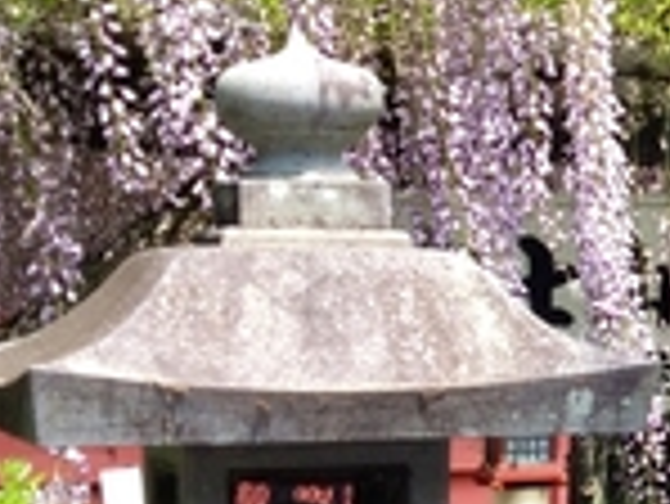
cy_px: 238
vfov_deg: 9.9
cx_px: 1196
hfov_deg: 12.1
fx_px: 2906
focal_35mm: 150
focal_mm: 4.28
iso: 80
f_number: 2.4
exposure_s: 1/456
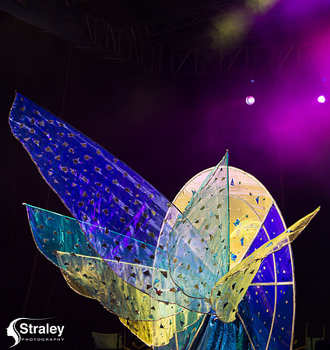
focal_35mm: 155
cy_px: 187
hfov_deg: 11.0
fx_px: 1720
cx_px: 207
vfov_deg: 11.6
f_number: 5.6
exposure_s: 1/320
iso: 2000
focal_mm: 110
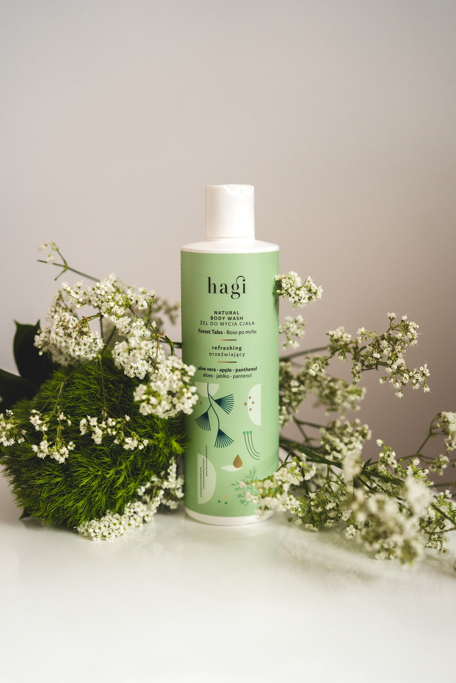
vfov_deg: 39.6
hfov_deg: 27.0
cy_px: 342
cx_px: 228
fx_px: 950
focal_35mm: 50
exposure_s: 1/500
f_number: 2
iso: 500
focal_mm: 50
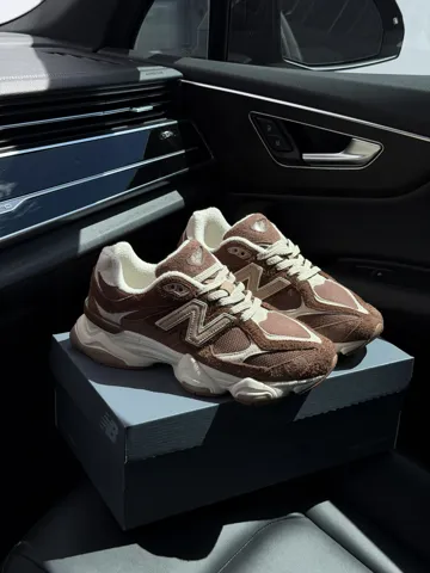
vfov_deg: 39.7
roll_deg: +0.8
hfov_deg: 30.3
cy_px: 286
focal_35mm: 48
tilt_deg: -22.1
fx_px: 795
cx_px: 215
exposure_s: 1/2865
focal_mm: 6.76
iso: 64
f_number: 1.78
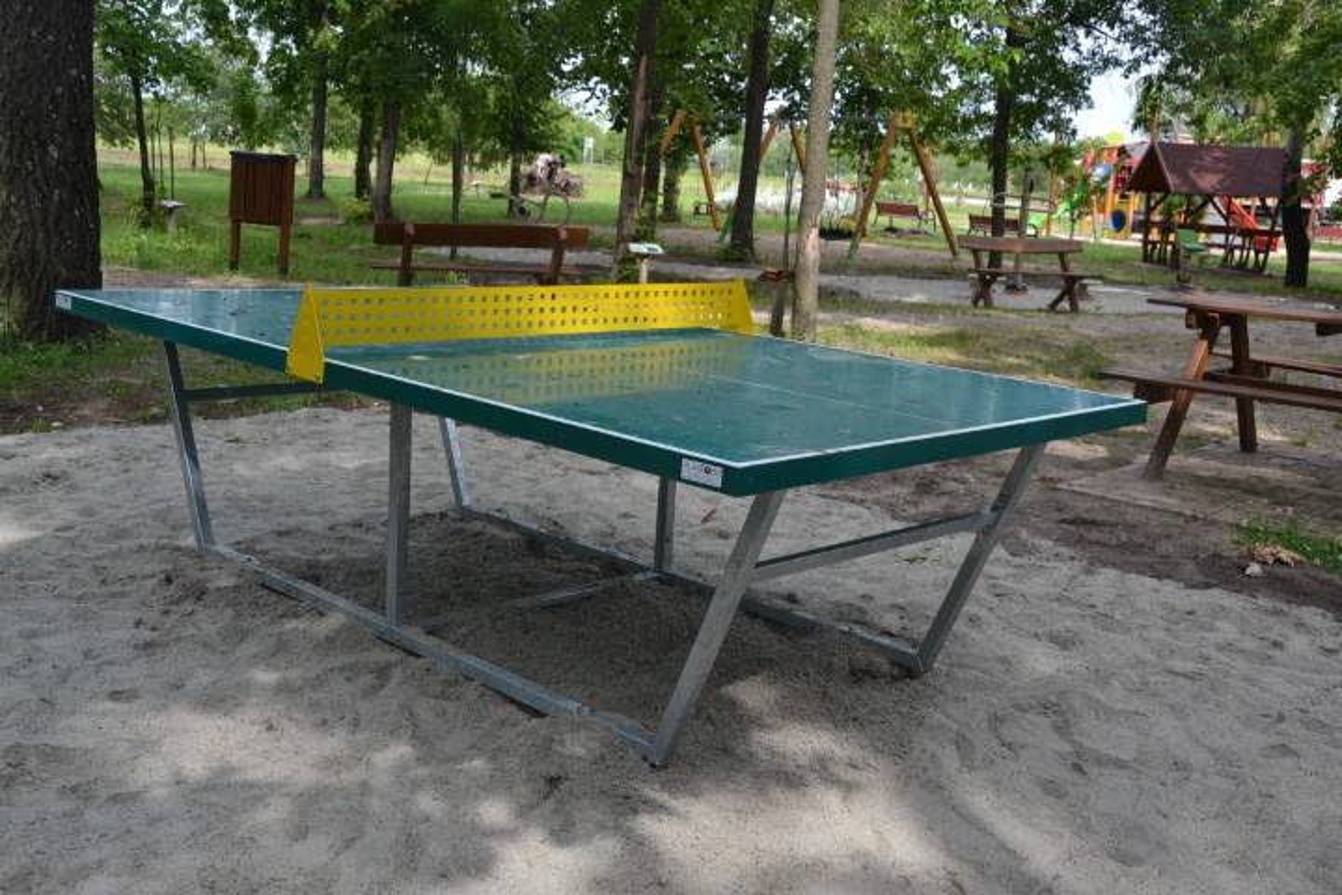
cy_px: 448
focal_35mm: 39
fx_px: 1454
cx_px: 671
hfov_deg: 49.6
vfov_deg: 34.2
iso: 100
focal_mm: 26
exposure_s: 1/125
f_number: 5.6
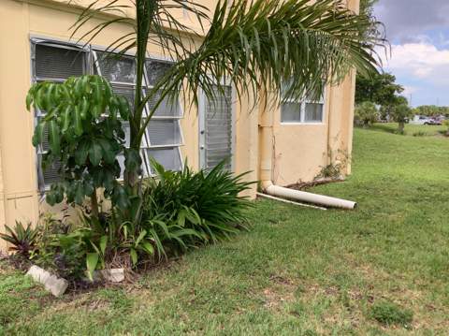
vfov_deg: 45.4
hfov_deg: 58.4
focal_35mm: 31
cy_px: 168
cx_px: 224
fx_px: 402
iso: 25
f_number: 2.4
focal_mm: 3.3
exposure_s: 1/282
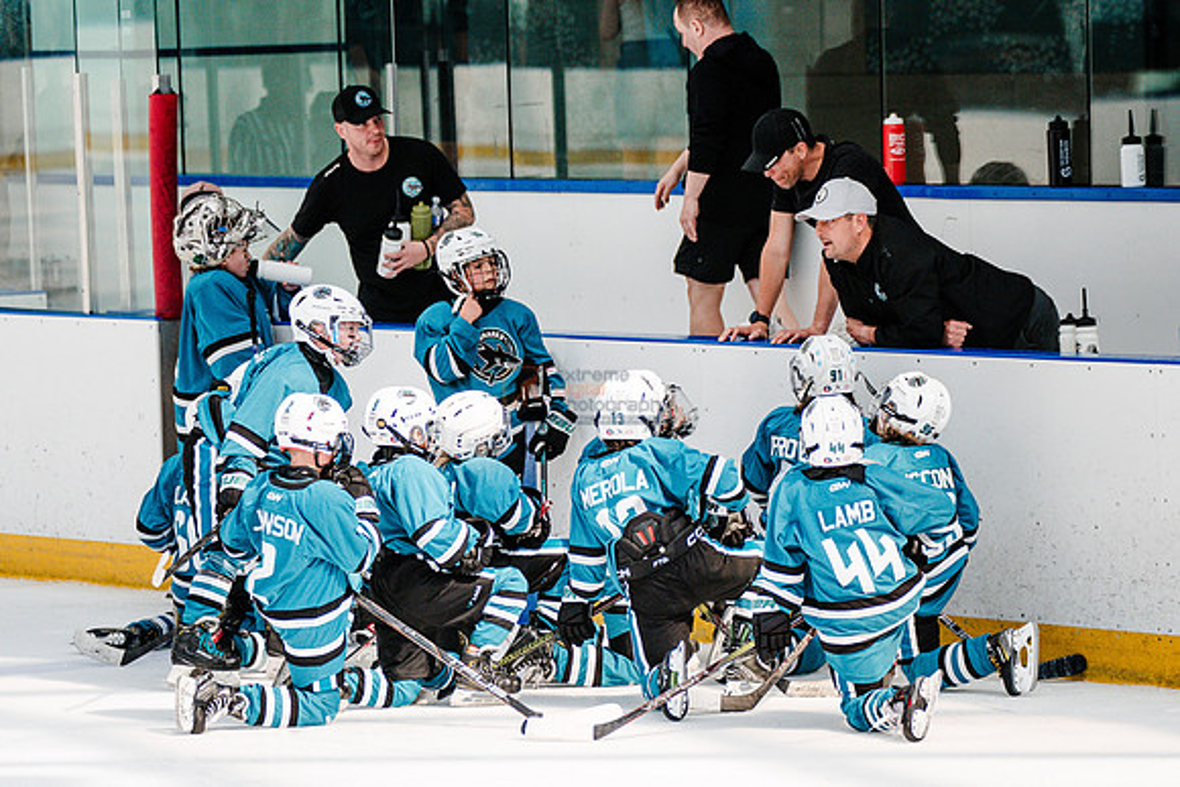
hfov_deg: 8.5
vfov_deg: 5.7
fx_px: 7972
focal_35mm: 243
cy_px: 363
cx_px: 560
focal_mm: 176
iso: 1250
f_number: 3.5
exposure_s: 1/2500
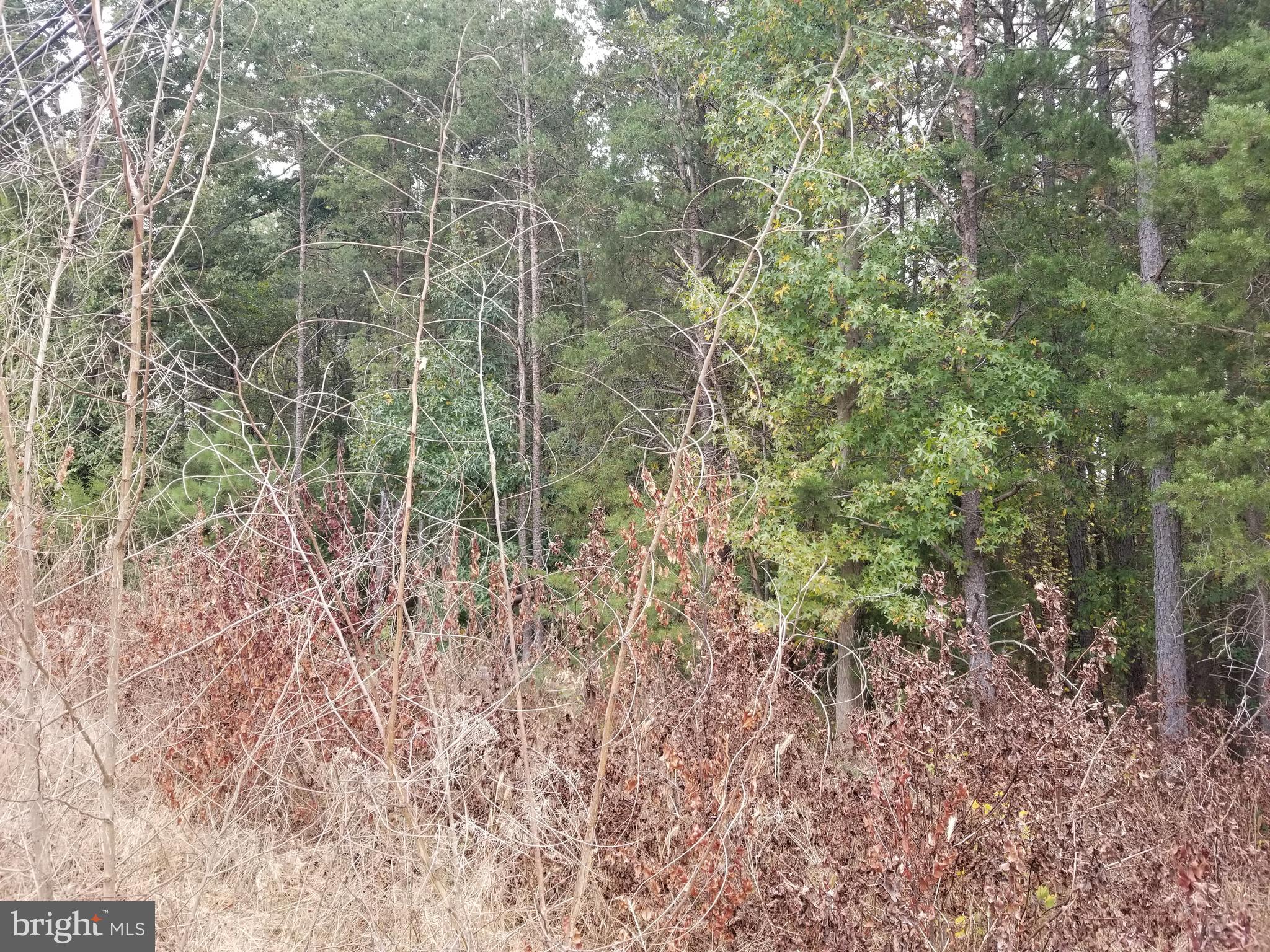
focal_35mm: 26
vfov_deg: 53.1
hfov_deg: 67.3
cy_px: 476
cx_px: 635
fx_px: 954
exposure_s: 1/203
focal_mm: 4.25
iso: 50
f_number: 1.7
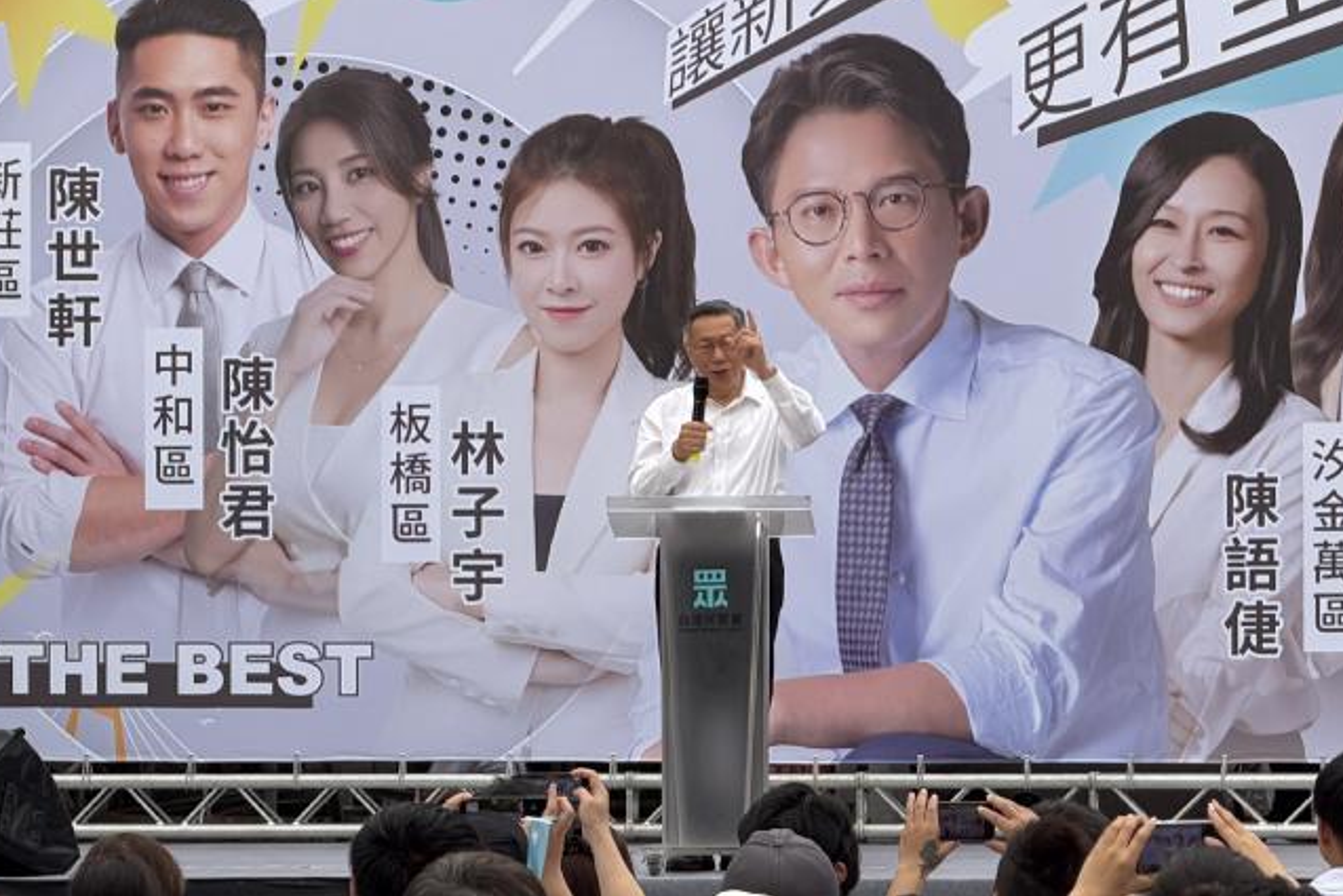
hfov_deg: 10.5
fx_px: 7313
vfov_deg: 7.0
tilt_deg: +0.4
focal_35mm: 196
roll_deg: +0.2
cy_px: 498
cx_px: 763
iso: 50
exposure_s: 1/220
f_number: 2.8
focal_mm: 16.89
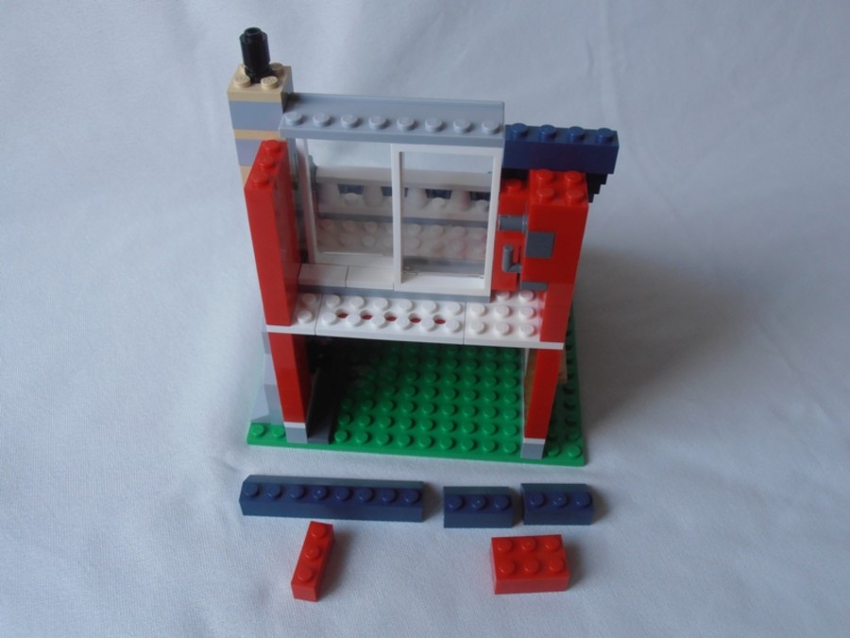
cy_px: 319
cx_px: 425
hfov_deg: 50.1
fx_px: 909
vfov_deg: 38.7
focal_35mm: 37
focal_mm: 6.61
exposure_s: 1/80
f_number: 3.9
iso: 80
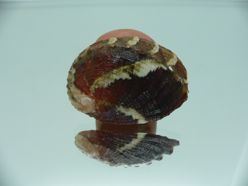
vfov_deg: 40.7
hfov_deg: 52.6
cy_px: 93
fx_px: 251
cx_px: 124
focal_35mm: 35
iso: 100
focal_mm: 4.6
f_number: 2.8
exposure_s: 1/60
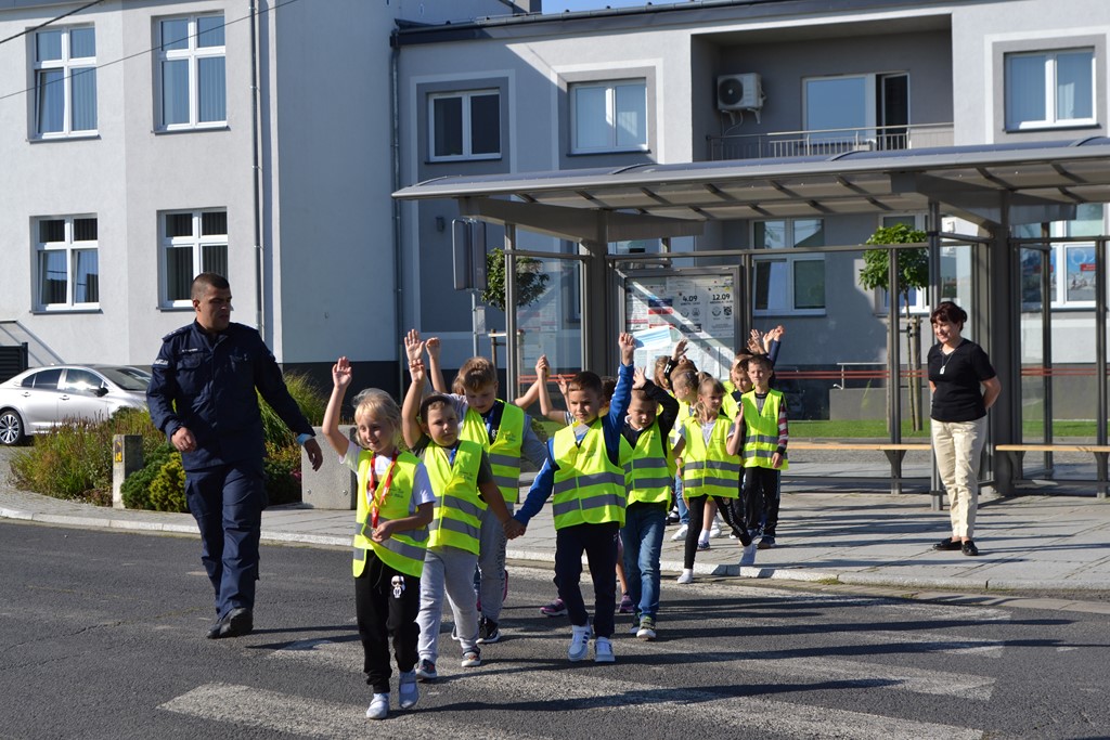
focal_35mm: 68
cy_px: 370
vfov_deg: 20.2
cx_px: 555
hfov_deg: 29.9
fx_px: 2081
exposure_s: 1/200
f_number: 7.1
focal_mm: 45
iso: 100
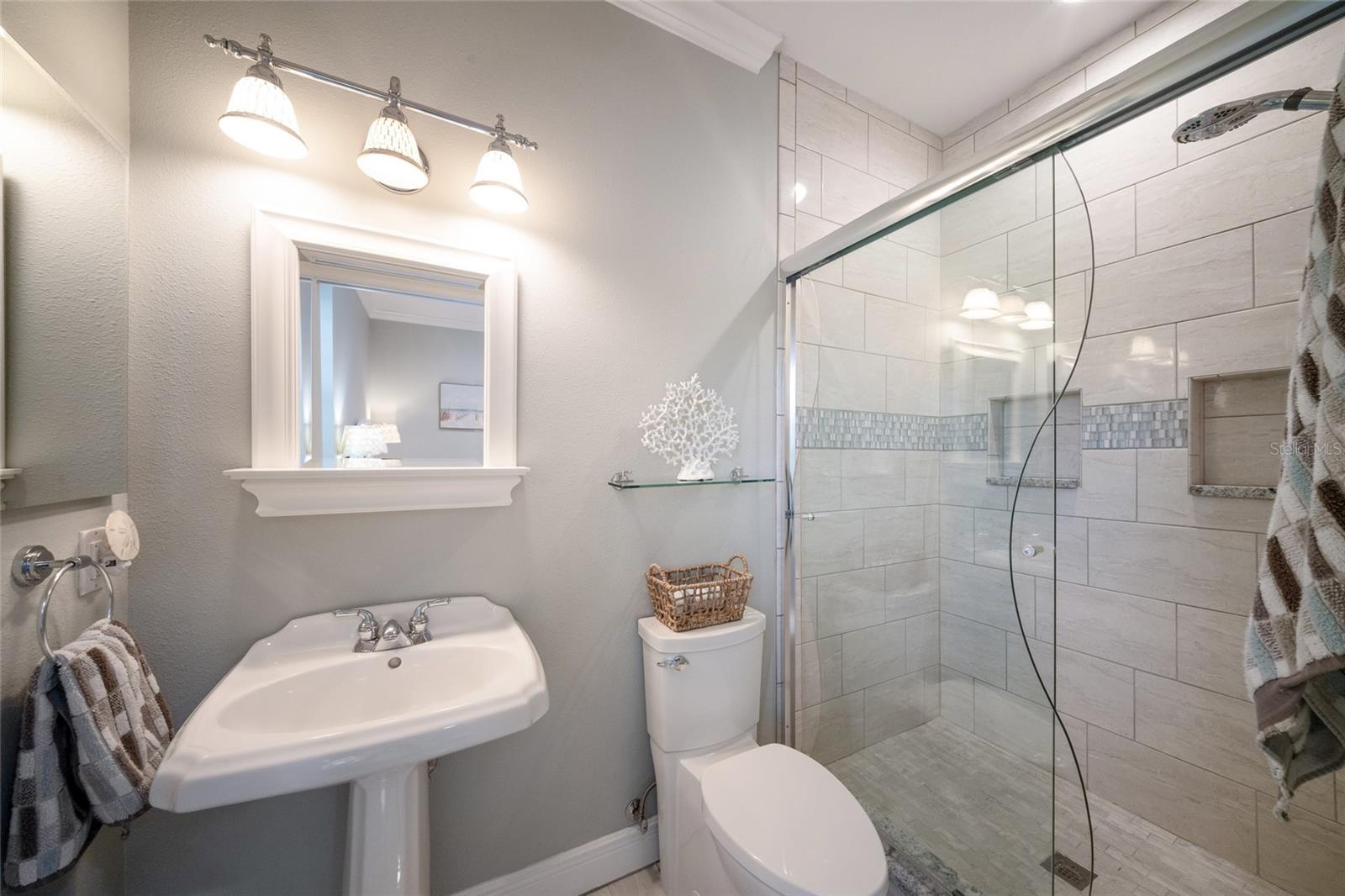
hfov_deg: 112.6
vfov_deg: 90.0
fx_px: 448
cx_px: 672
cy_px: 448
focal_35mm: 12
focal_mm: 12
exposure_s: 1/13
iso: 1400
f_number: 10
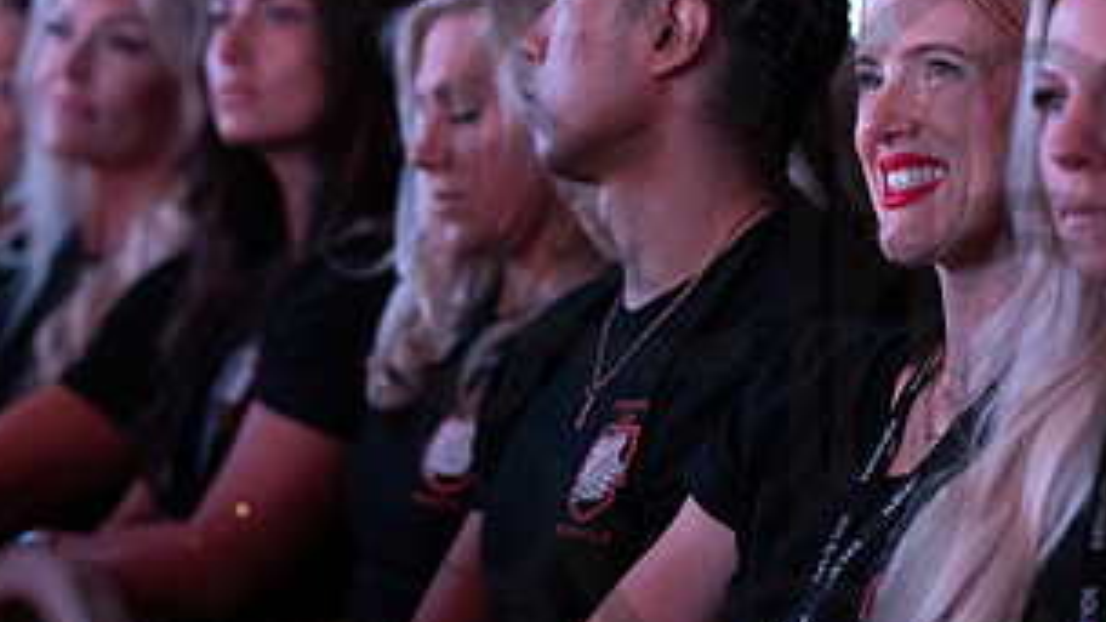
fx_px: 4986
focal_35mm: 170
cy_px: 304
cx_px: 1030
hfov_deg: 12.5
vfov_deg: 7.1
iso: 5000
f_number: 2.8
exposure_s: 1/125
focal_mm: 85
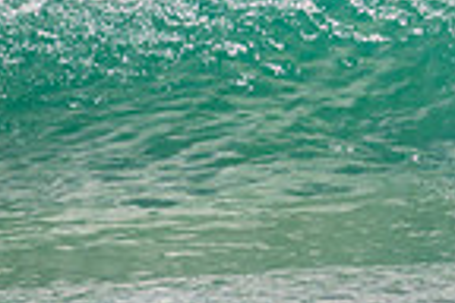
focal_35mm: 3226
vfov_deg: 0.4
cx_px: 777
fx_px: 40770
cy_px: -175
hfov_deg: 0.6
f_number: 11
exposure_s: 1/2000
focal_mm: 800
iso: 1100
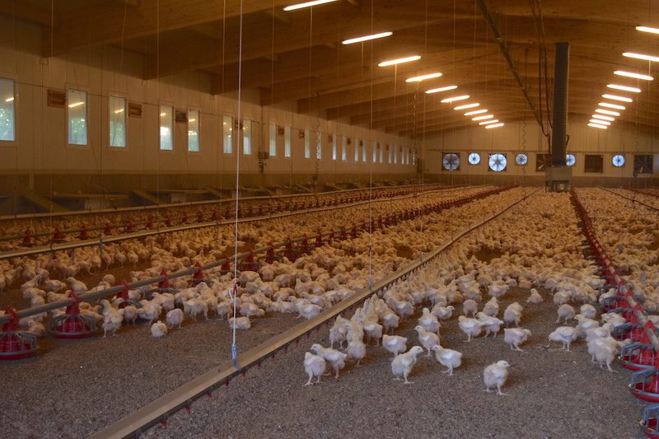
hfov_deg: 37.9
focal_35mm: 52
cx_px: 330
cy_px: 220
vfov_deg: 25.7
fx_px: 961
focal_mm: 35
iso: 1400
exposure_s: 1/60
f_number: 4.5
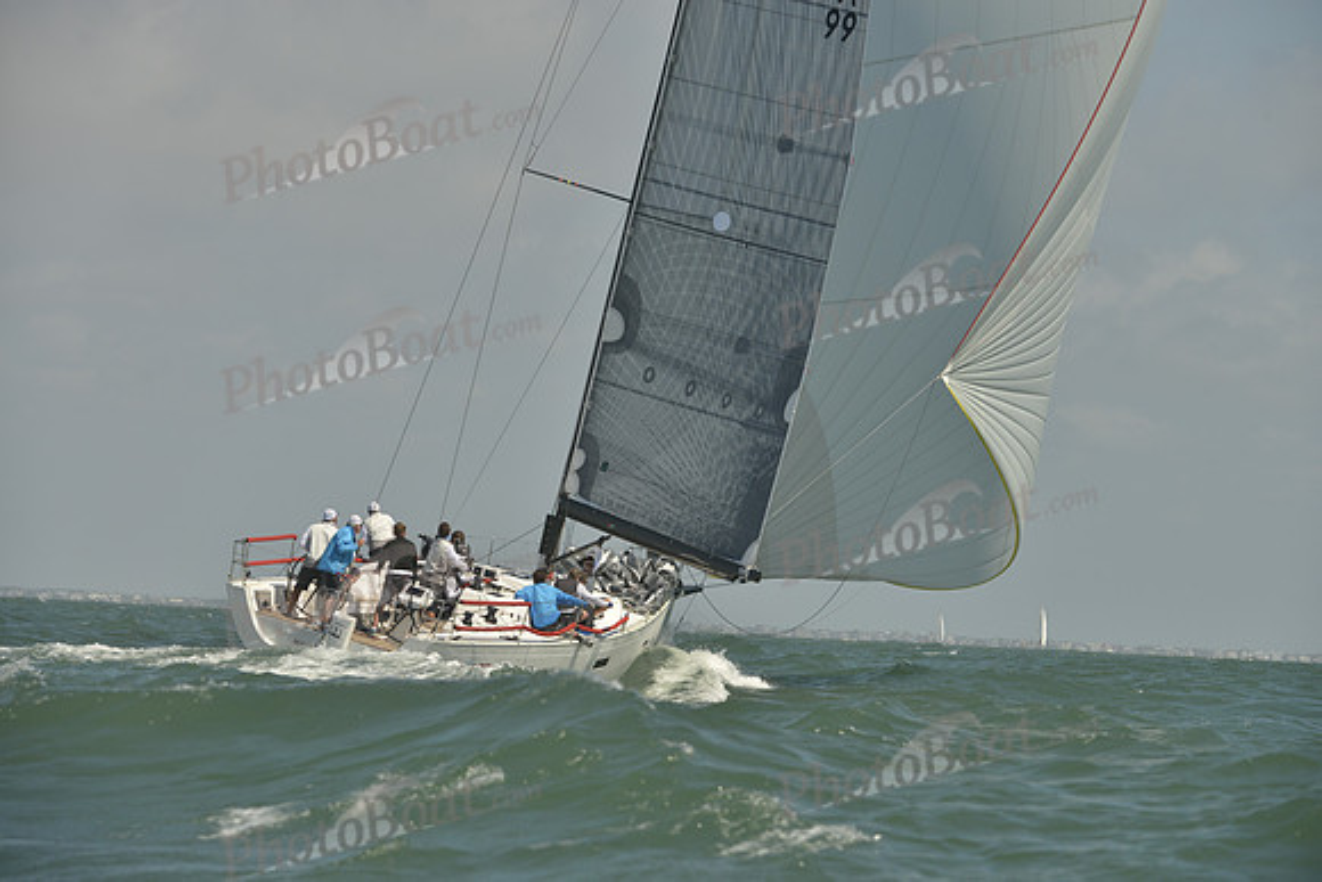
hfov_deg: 10.3
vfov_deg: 6.9
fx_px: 7346
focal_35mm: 200
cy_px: 441
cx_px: 661
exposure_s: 1/1600
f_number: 8
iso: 280
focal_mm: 200
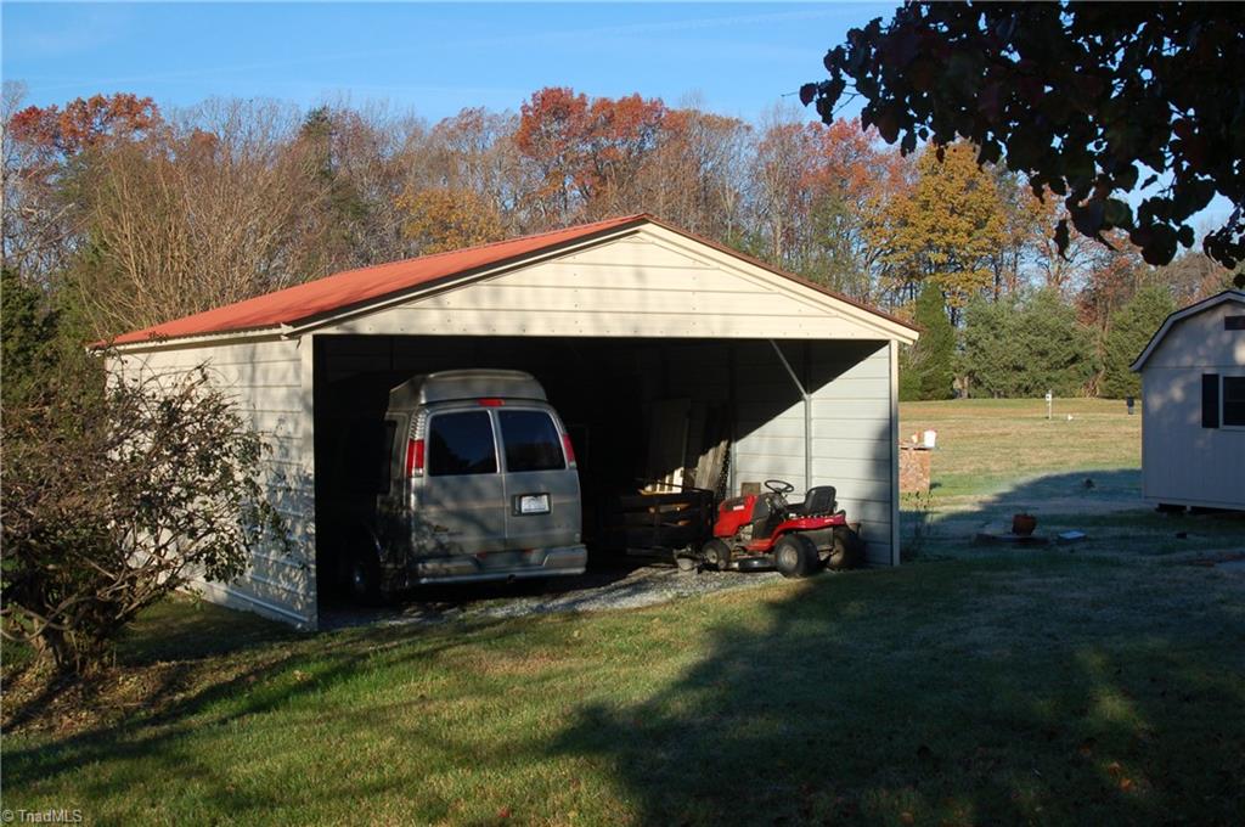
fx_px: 1451
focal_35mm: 42
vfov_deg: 31.8
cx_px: 622
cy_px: 414
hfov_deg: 46.5
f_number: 8
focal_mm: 28
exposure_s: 1/250
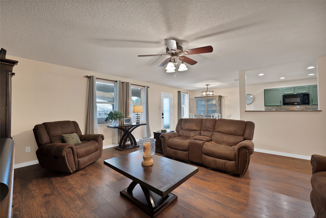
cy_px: 109
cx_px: 163
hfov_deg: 104.2
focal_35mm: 14
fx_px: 127
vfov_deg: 81.3
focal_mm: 14
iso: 250
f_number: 9
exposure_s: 2.5
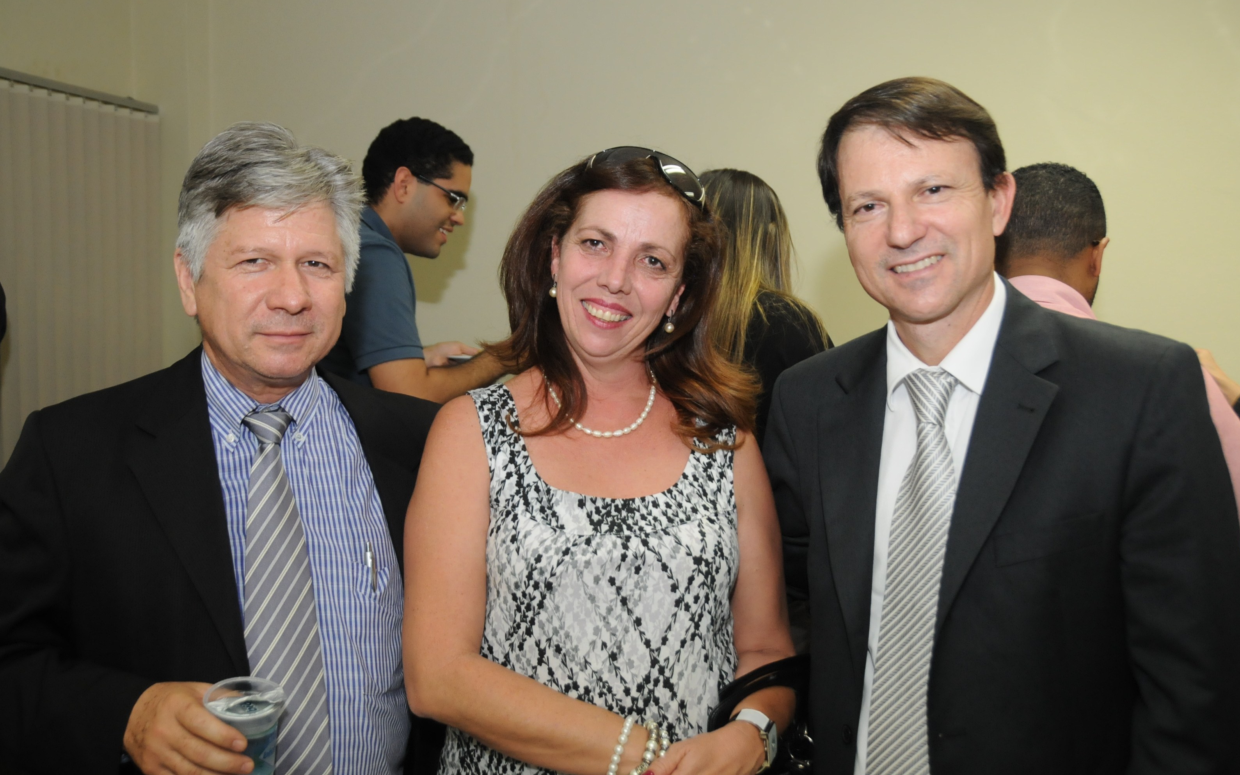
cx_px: 621
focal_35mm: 34
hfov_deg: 56.7
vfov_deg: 37.3
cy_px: 377
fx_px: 1149
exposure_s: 1/125
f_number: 3.8
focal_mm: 22
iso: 1000
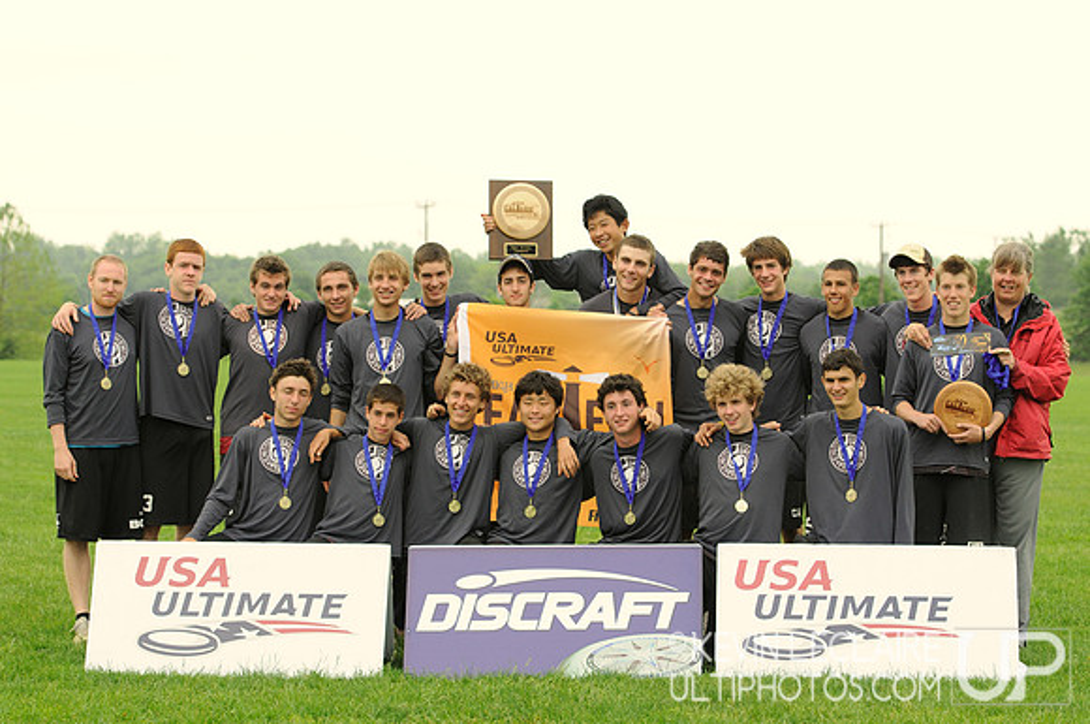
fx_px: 3175
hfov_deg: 19.5
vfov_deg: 13.0
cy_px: 362
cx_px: 545
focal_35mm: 105
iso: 250
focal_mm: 70
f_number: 4
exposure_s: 1/320
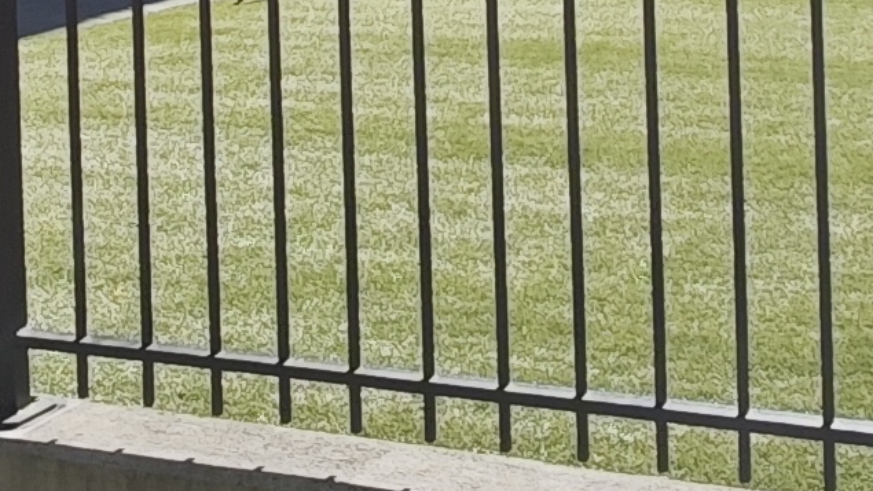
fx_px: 2268
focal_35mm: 98
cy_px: -351
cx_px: 518
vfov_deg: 11.6
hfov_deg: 21.8
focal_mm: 2.16
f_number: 2.2
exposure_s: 1/940
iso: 50
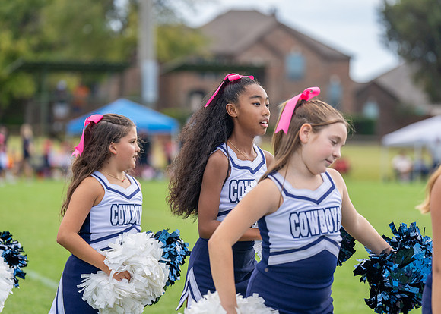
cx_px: 220
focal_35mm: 139
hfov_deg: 14.5
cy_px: 157
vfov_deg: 10.4
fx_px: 1736
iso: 500
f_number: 2.8
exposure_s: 1/4000
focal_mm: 128
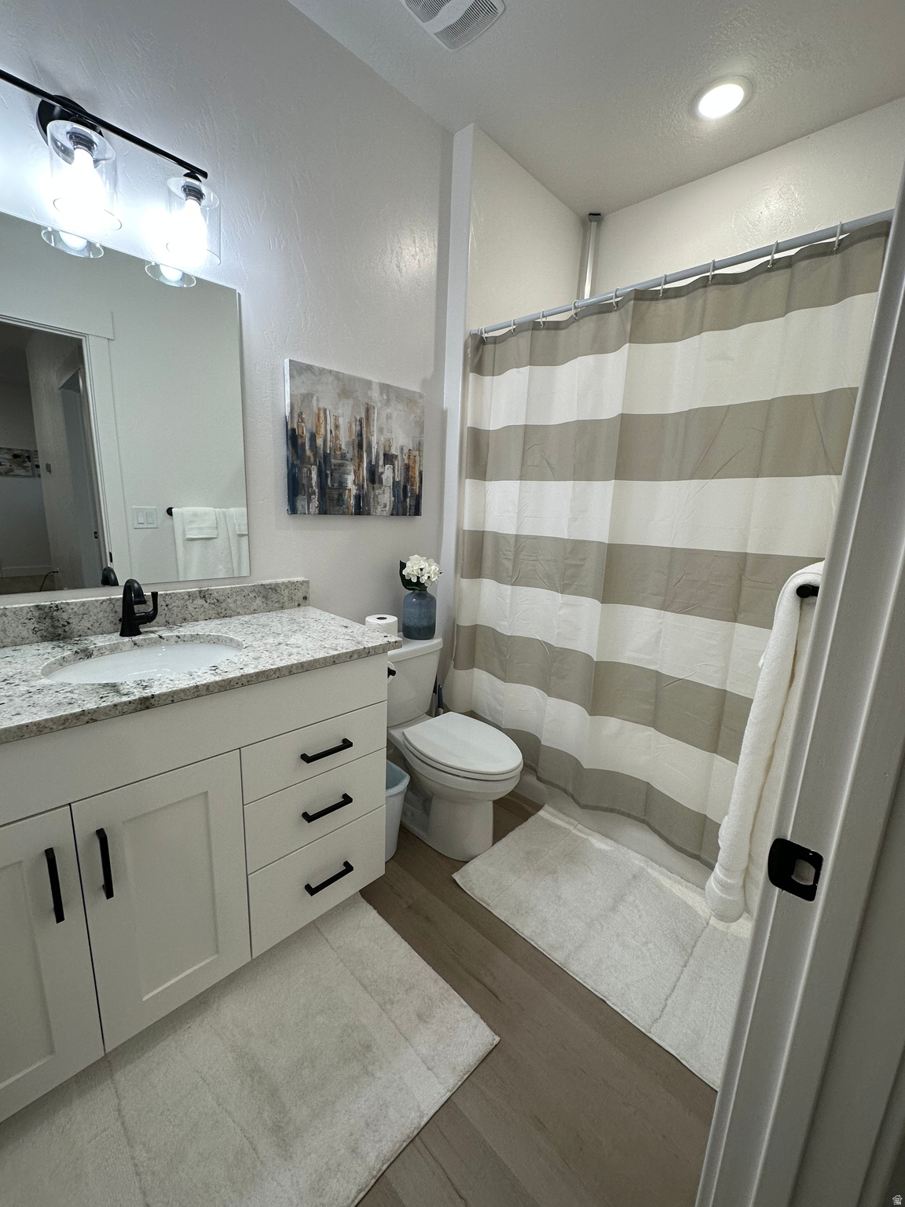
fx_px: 488
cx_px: 452
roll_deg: -2.4
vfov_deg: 102.1
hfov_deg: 85.7
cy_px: 604
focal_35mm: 14
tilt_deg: -12.7
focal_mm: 2.22
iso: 125
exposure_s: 1/120
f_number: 2.2
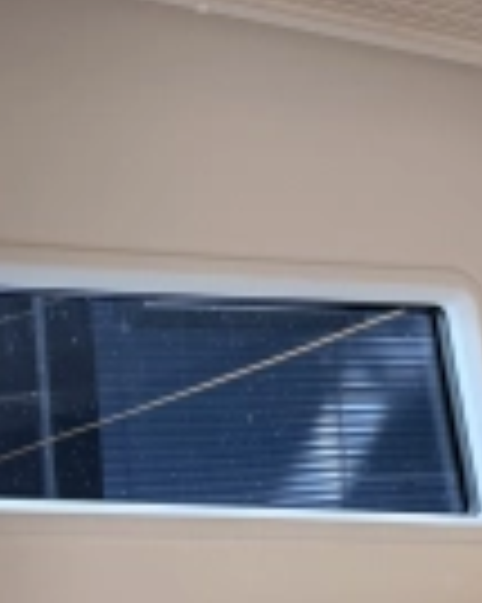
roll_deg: +2.5
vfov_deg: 19.0
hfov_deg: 12.7
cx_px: 1126
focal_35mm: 96
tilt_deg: -10.5
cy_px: 709
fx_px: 1714
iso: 80
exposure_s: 1/100
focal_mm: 6.76
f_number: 1.78
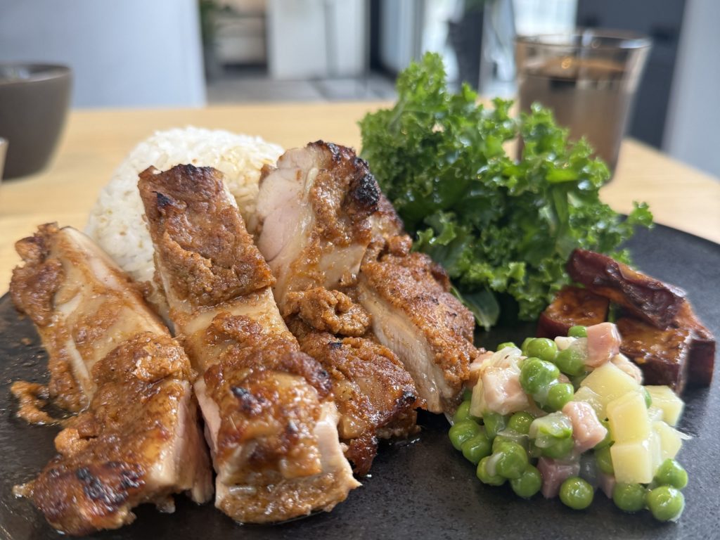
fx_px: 499
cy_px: 270
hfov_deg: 71.6
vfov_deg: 56.8
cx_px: 360
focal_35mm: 24
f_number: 1.78
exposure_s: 1/191
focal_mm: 6.76
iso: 64
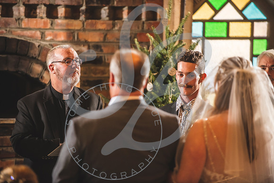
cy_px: 92
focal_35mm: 200
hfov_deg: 10.3
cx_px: 137
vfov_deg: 6.9
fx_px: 1524
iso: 1000
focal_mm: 200
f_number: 2.8
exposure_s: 1/200
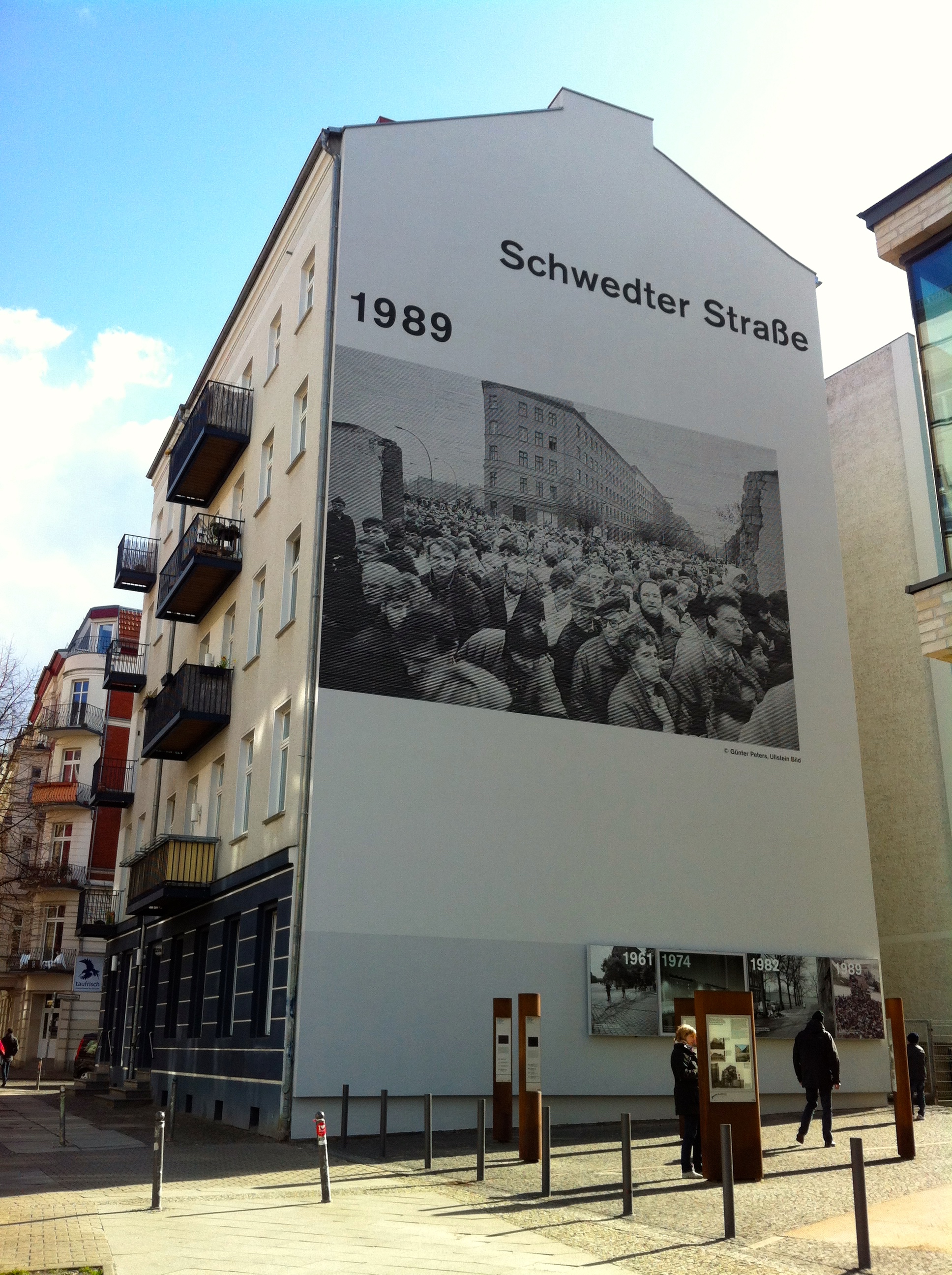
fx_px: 1287
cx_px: 476
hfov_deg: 40.6
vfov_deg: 52.7
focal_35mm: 35
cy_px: 638
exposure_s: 1/479
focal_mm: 3.85
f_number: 2.8
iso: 80
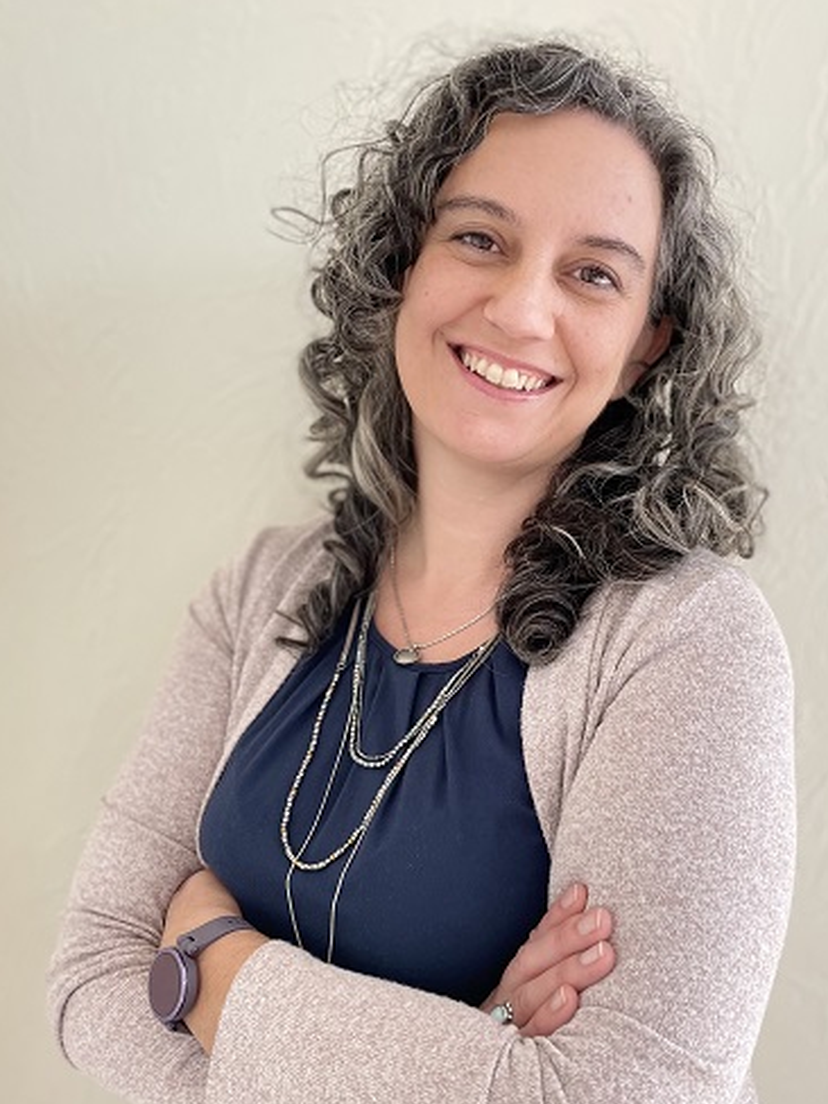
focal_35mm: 32
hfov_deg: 44.0
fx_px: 1021
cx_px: 482
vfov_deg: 56.7
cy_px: 597
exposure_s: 1/121
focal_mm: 4.2
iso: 80
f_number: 1.6
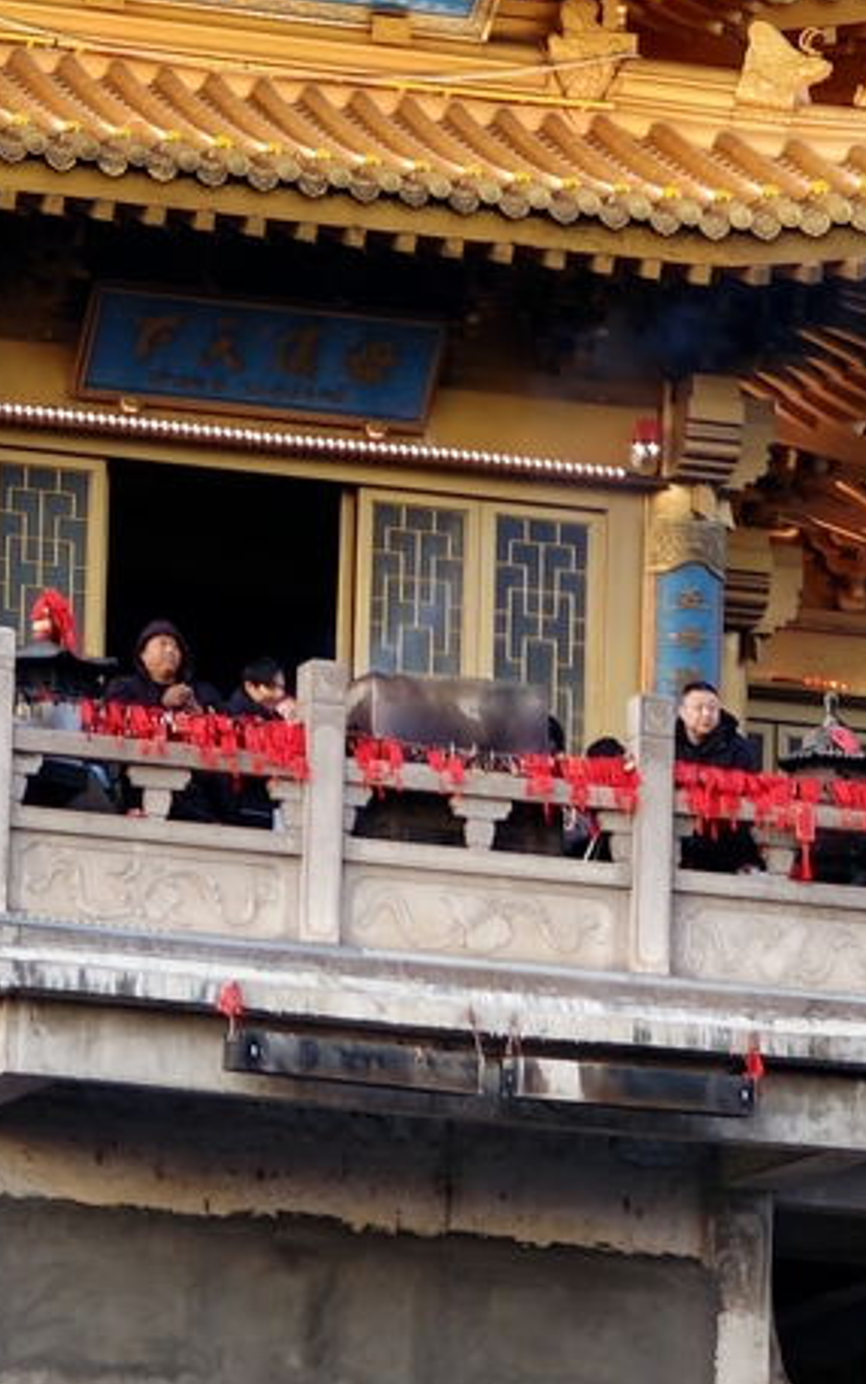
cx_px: 197
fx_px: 12072
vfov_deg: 6.6
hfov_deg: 4.1
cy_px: 251
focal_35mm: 320
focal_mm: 21.77
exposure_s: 1/100
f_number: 2.6
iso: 125
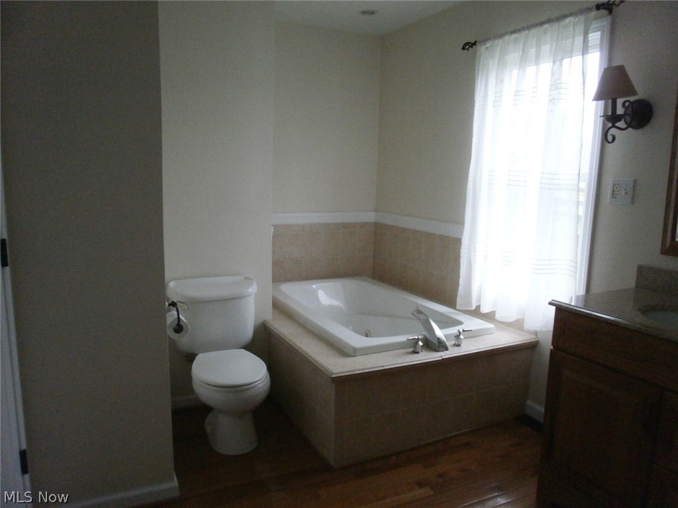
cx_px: 339
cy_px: 254
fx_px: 509
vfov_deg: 53.1
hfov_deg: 67.3
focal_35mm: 26
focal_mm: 4.65
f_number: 2.6
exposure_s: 1/250
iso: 400
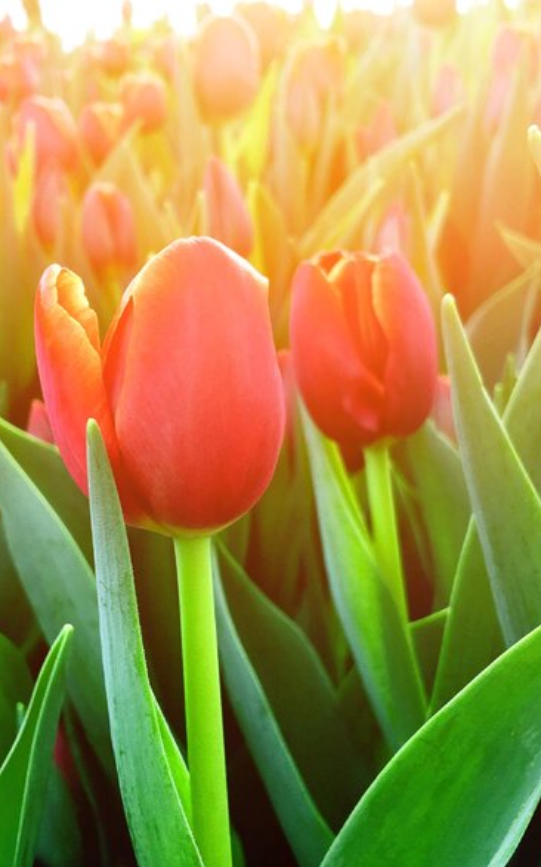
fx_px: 991
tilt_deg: -12.3
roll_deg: -1.2
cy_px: 442
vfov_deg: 47.2
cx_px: 203
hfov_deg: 30.4
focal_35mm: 42
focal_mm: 4.15
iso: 50
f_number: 2.2
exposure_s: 1/100
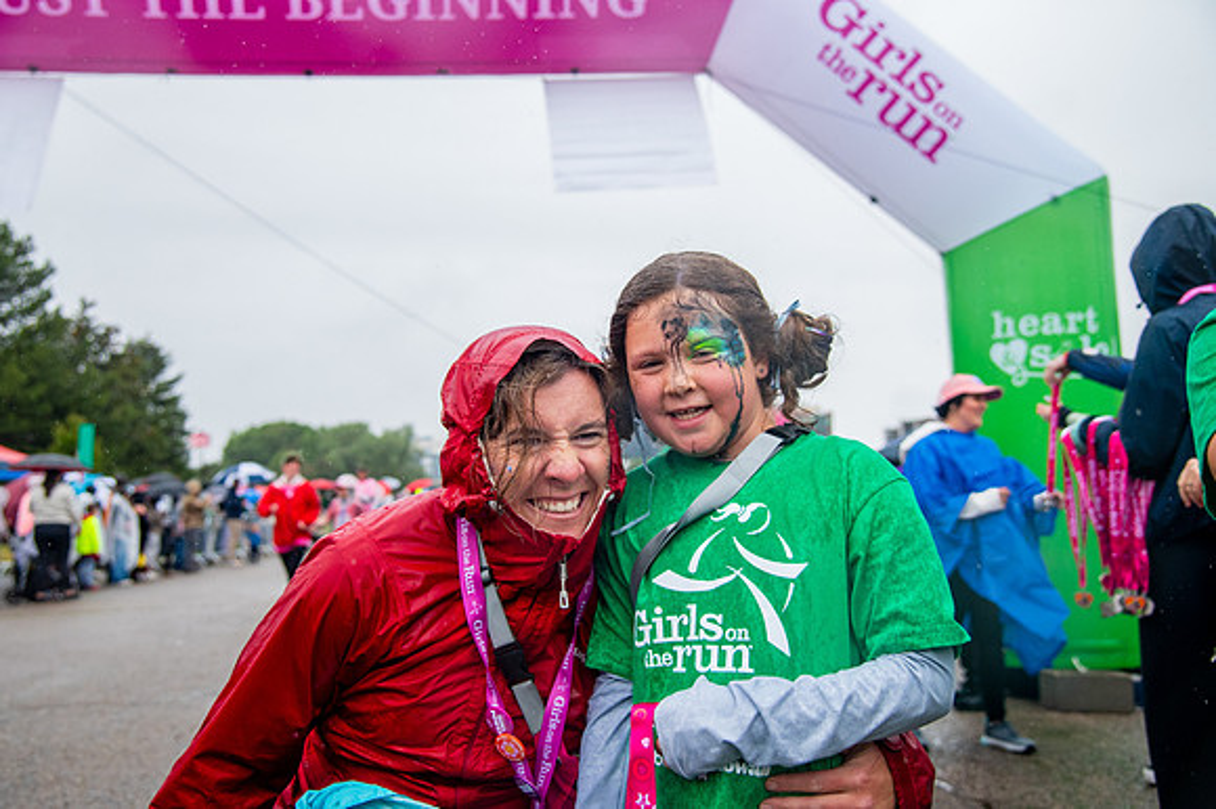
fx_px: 1258
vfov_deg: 35.6
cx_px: 552
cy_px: 366
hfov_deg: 51.5
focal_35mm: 37
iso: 1600
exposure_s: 1/1600
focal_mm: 34
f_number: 4
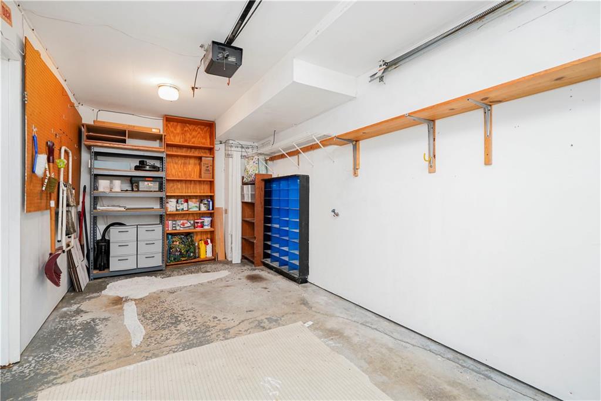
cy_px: 200
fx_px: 267
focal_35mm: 16
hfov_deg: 96.8
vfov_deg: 73.7
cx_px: 300
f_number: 4
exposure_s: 1/30
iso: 1600
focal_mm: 16
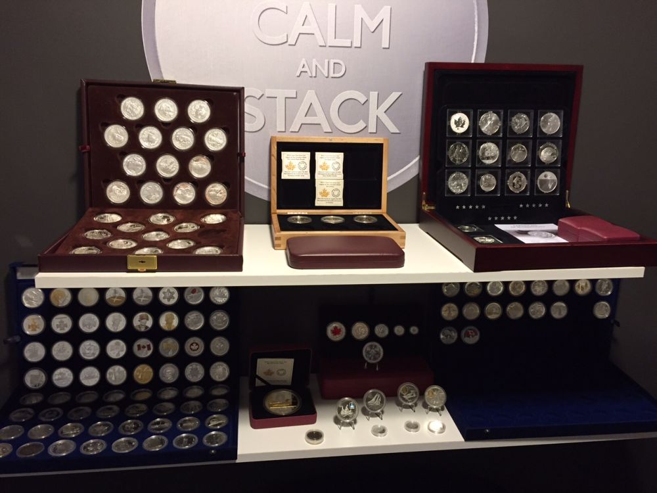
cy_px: 246
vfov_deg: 48.2
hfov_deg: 61.7
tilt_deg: -14.2
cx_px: 328
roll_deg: -1.7
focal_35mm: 29
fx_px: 550
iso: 125
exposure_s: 1/30
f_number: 2.2
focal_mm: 4.15
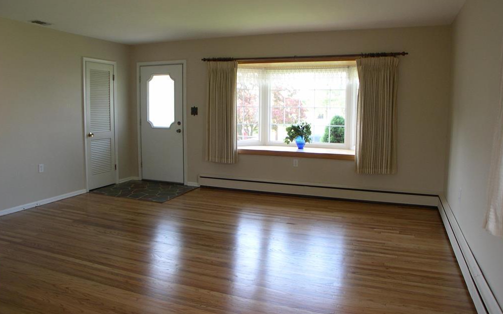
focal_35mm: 41
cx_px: 250
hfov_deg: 48.2
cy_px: 148
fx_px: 562
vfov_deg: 31.3
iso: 100
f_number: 2.8
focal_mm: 8
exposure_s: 1/26
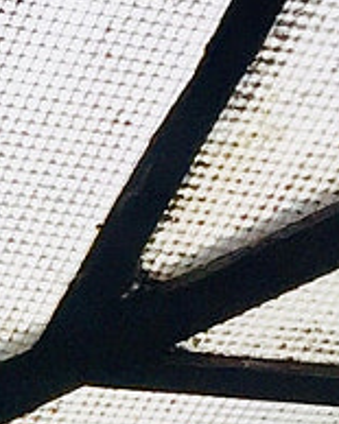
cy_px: 872
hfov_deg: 6.1
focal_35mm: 234
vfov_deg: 7.9
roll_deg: +1.6
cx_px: -720
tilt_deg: +35.1
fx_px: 2937
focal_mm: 4.15
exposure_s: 1/694
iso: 32
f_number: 2.2
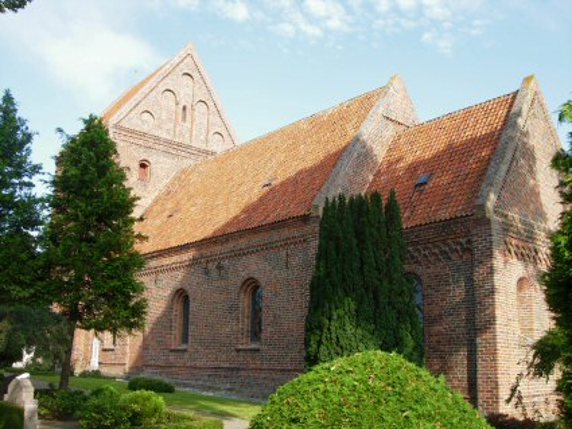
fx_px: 595
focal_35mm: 36
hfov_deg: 51.3
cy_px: 214
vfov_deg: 39.7
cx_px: 286
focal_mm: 7.5
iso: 50
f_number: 4.3
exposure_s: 1/171
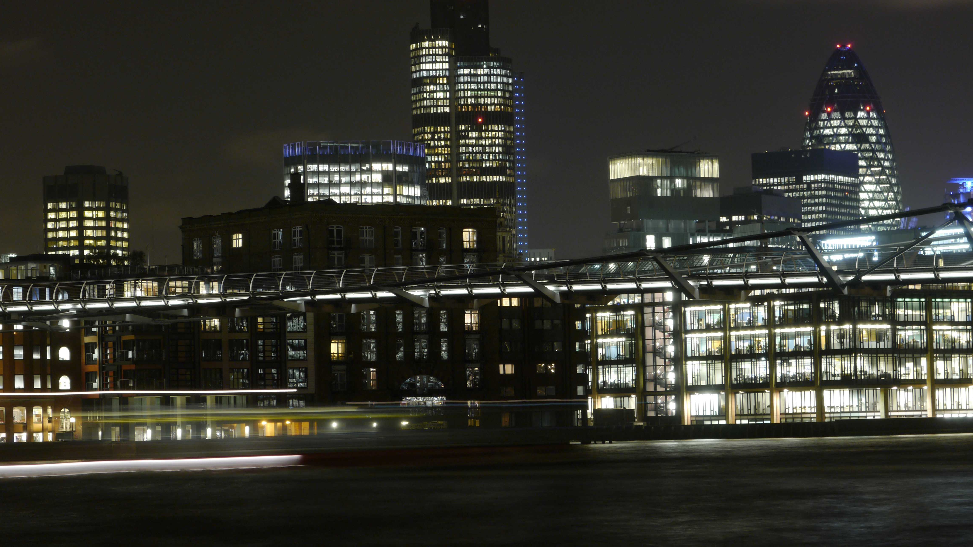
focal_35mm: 118
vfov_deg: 10.3
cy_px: 281
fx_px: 3044
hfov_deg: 18.2
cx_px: 486
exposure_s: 6
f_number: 8
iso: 160
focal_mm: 54
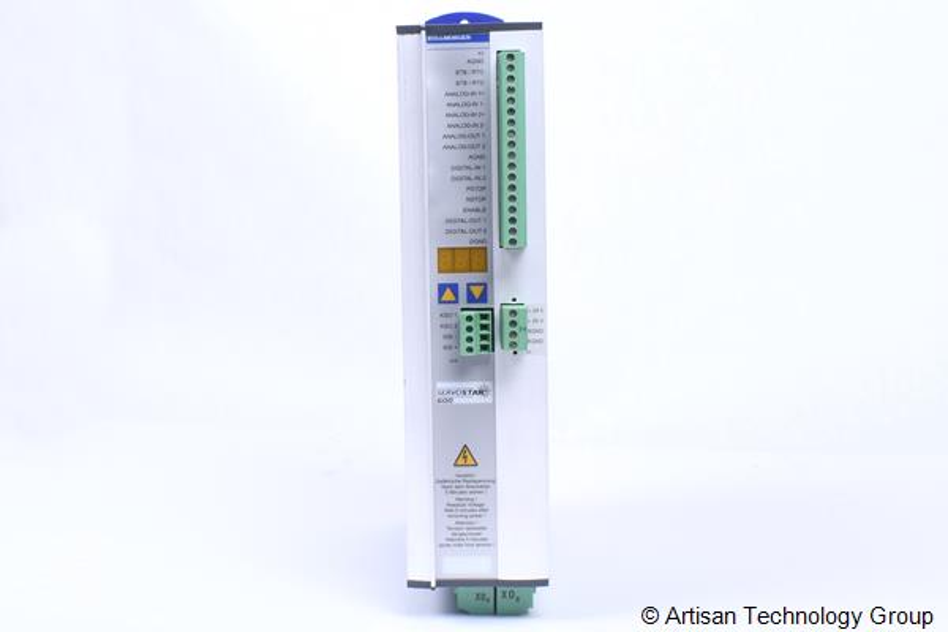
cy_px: 316
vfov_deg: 43.6
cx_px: 474
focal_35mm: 30
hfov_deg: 61.9
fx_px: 790
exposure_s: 1/200
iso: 200
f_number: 14
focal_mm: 20
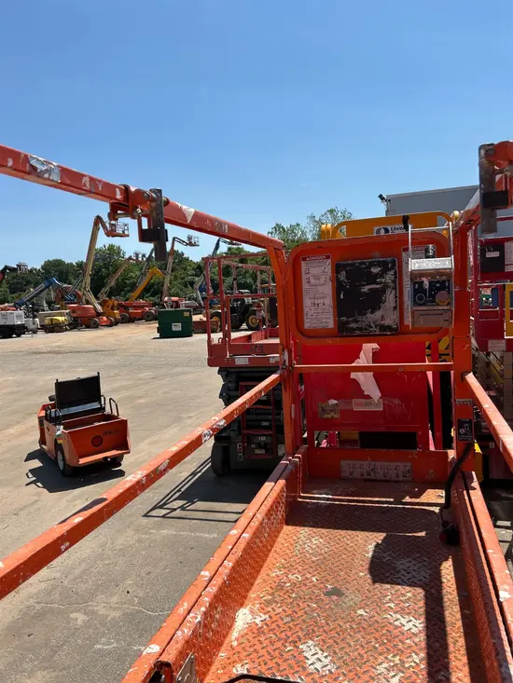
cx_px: 256
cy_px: 342
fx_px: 514
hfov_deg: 53.1
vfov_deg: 67.3
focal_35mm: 26
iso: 50
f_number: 1.5
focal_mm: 5.7
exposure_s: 1/4831
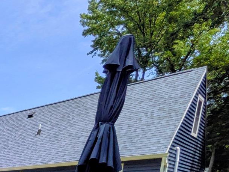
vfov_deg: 24.2
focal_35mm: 47
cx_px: -108
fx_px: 311
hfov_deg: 28.2
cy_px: 258
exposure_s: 1/2404
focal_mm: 1.85
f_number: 2.2
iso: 50
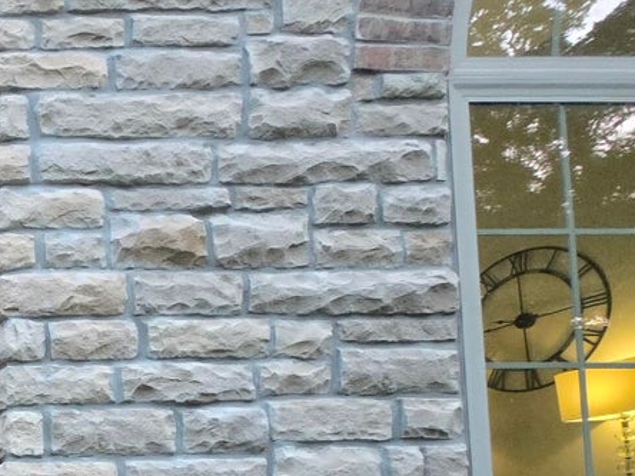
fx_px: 734
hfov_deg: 28.9
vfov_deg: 32.6
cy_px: 490
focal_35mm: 40
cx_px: -321
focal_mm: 1.7
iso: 400
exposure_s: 1/60
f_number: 2.2
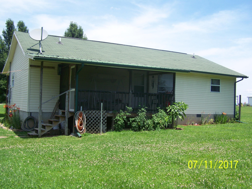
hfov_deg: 49.0
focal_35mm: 38
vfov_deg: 37.7
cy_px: 94
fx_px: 277
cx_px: 126
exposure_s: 1/500
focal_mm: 6.3
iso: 64
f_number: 2.8
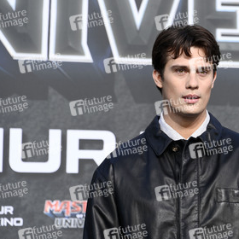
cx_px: 188
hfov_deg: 6.4
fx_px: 2140
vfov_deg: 6.4
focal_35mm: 274
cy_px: 127
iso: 250
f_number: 6.3
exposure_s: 1/250
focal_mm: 200
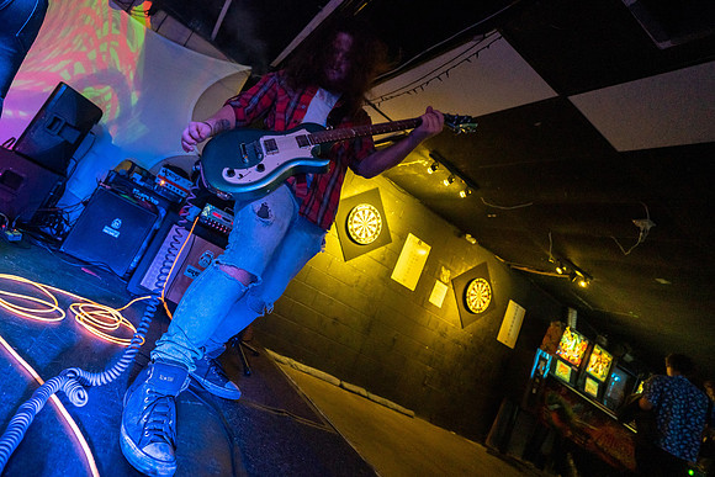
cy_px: 189
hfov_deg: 92.2
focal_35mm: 17
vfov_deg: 70.0
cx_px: 283
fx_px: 336
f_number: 2.8
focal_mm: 14
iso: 1600
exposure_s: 1/250
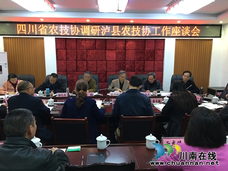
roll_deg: +0.4
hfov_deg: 61.7
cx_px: 114
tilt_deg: -8.5
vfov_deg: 48.2
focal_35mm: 29
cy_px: 86
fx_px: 191
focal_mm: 4.15
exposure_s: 1/33
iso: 160
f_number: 2.2
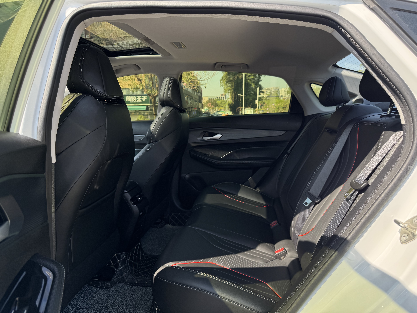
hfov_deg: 71.6
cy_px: 156
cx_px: 208
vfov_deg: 56.8
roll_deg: +1.6
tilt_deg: -9.7
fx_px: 289
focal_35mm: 24
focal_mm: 6.76
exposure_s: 1/1131
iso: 80
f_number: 1.78
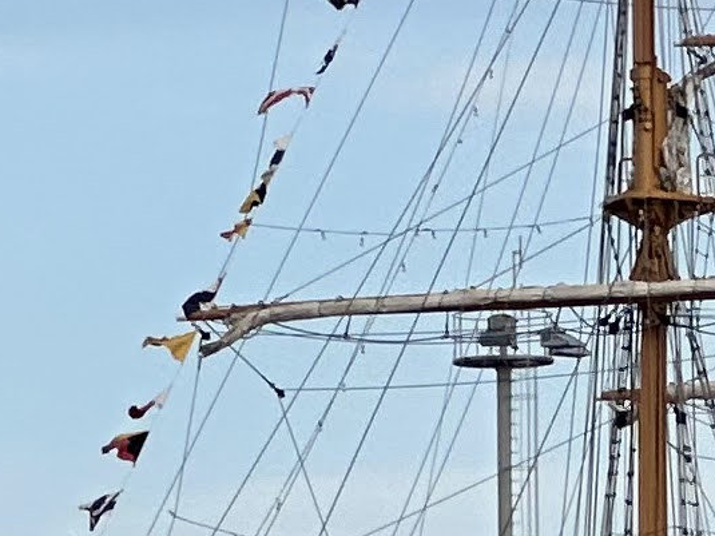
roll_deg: +1.2
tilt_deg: +3.8
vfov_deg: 2.6
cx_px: 1136
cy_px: 655
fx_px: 11977
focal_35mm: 580
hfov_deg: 3.4
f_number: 2.8
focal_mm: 9
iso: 32
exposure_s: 1/278
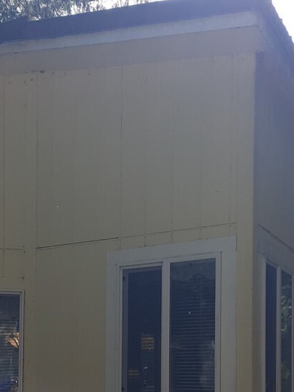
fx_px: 612
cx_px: 94
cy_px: 374
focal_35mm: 54
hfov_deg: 26.8
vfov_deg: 33.1
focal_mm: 4.6
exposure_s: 1/210
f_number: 2
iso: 32
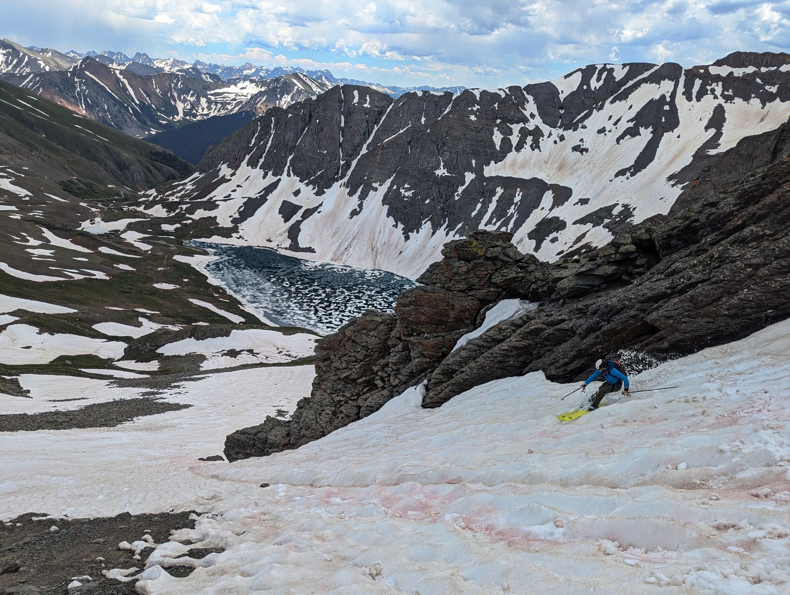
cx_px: 395
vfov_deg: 56.9
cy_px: 298
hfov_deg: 71.5
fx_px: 548
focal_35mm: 24
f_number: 1.85
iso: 55
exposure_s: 1/2137
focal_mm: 6.81
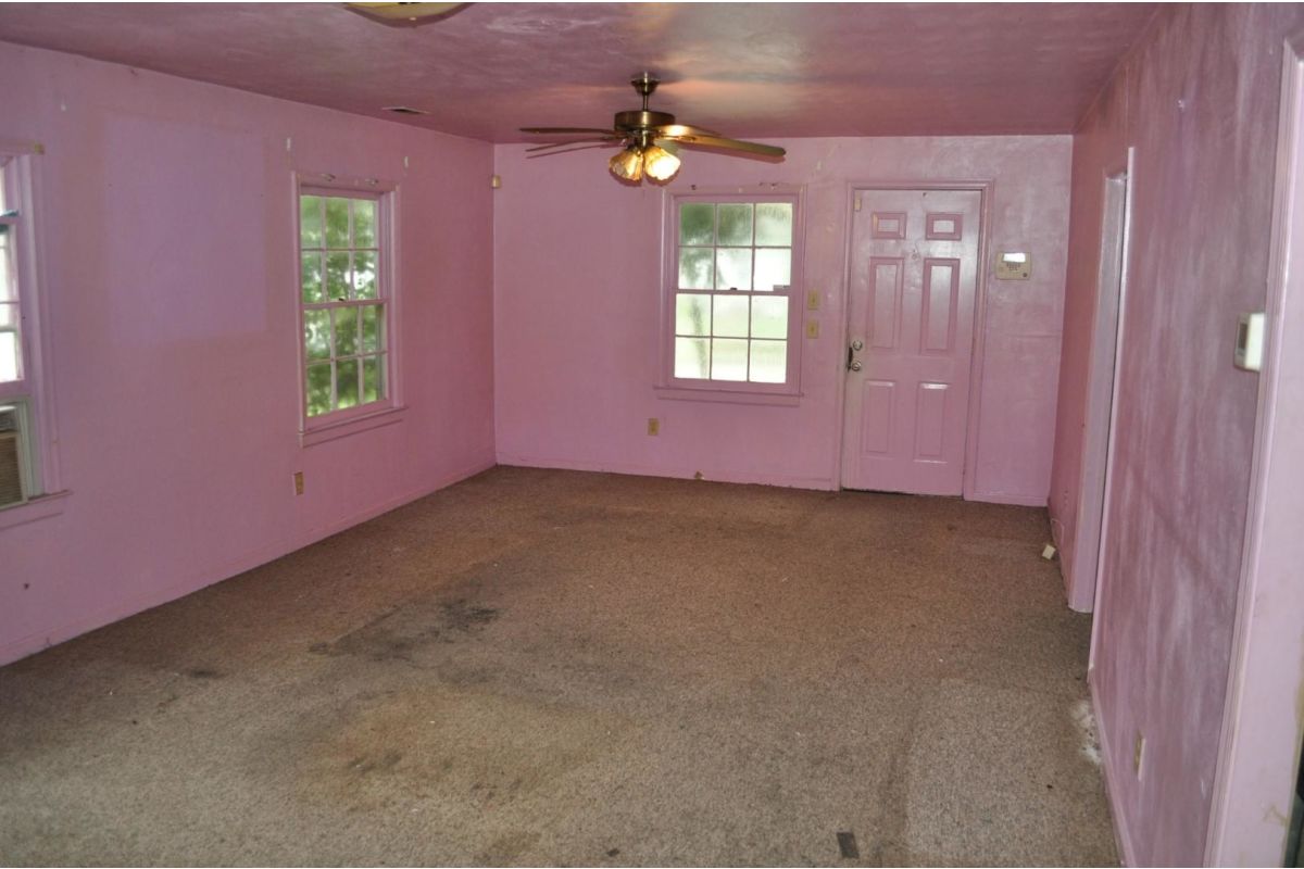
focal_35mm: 27
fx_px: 978
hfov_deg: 67.4
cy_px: 434
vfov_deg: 47.9
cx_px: 652
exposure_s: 1/60
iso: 800
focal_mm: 18
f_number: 3.5
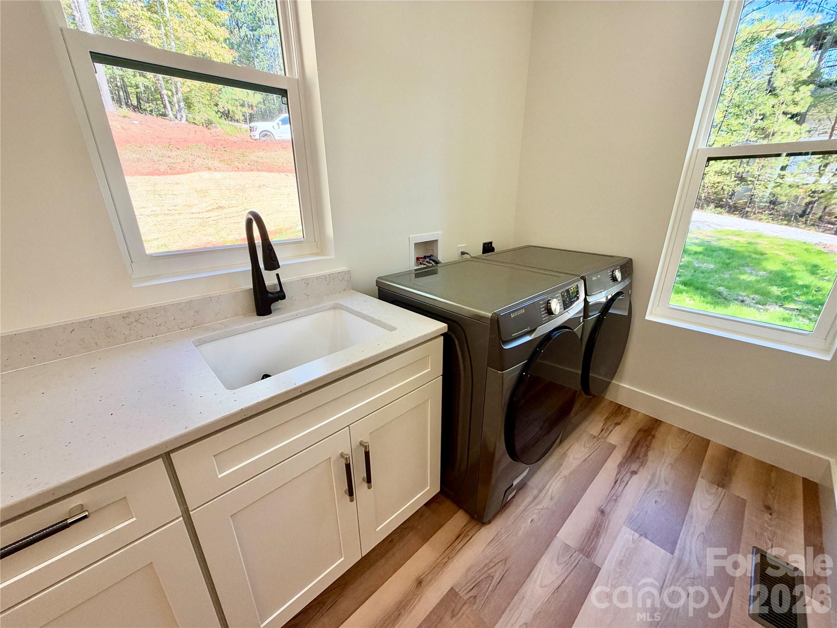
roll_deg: +0.3
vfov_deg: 85.7
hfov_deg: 102.1
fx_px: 339
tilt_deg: -21.1
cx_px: 418
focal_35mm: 14
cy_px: 314
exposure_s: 1/121
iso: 125
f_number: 2.2
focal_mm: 2.22
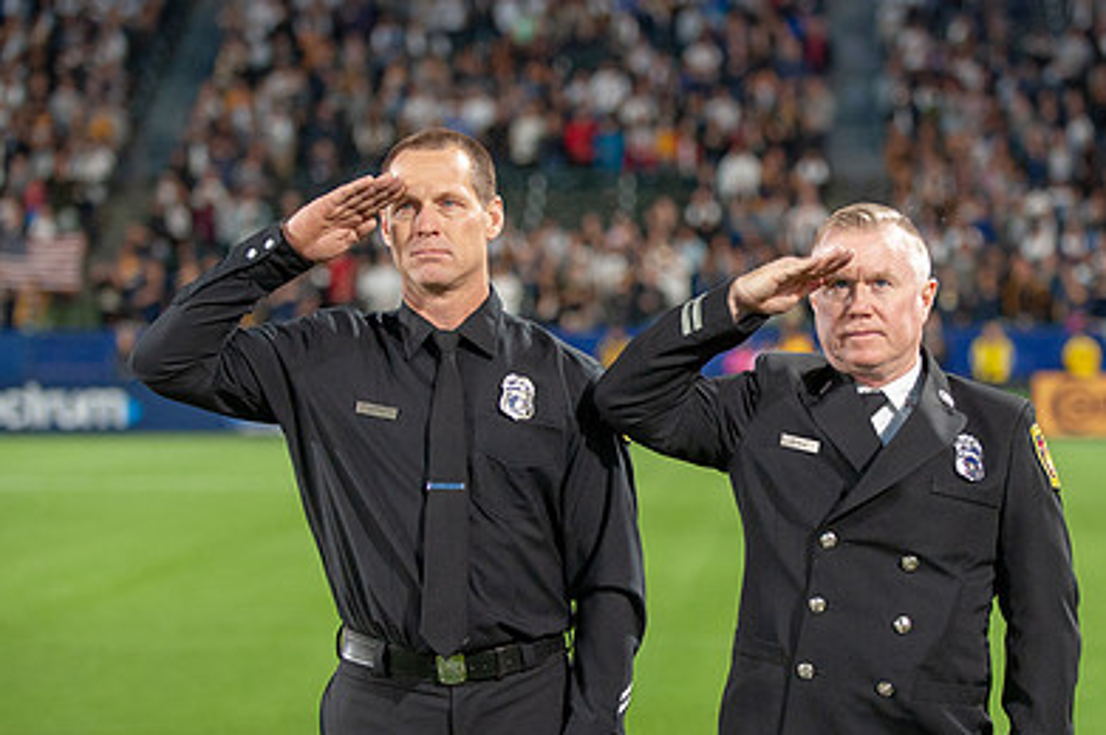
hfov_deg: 14.5
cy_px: 410
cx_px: 696
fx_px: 4328
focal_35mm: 141
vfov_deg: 9.7
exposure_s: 1/500
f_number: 2.8
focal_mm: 95
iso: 1600
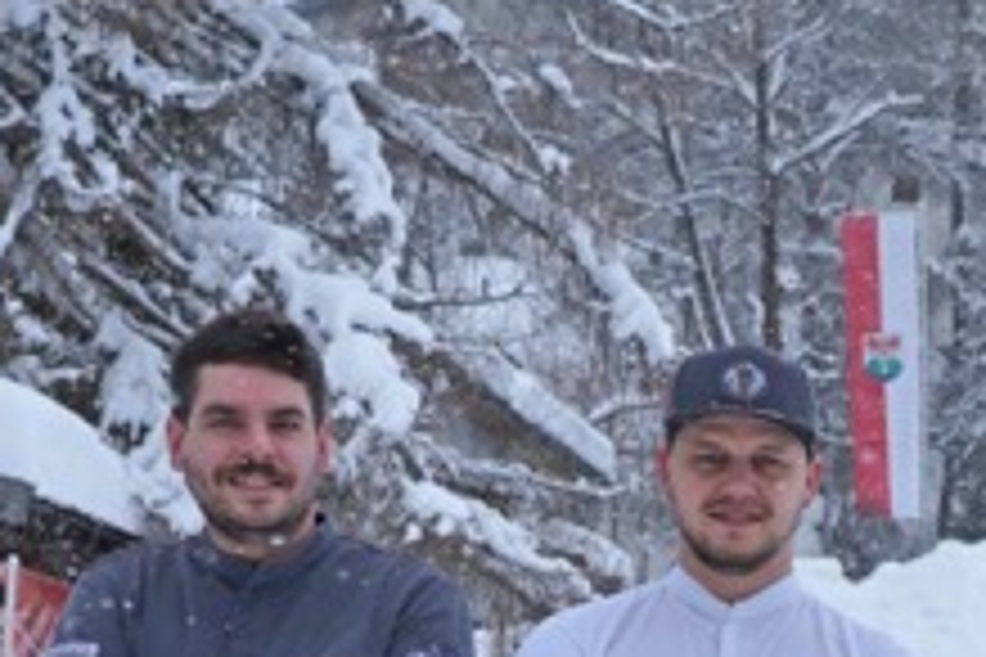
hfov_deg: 10.4
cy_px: 943
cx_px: 2017
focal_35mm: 181
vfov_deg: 7.5
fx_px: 4957
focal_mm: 31
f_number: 4
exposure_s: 1/1000
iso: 200
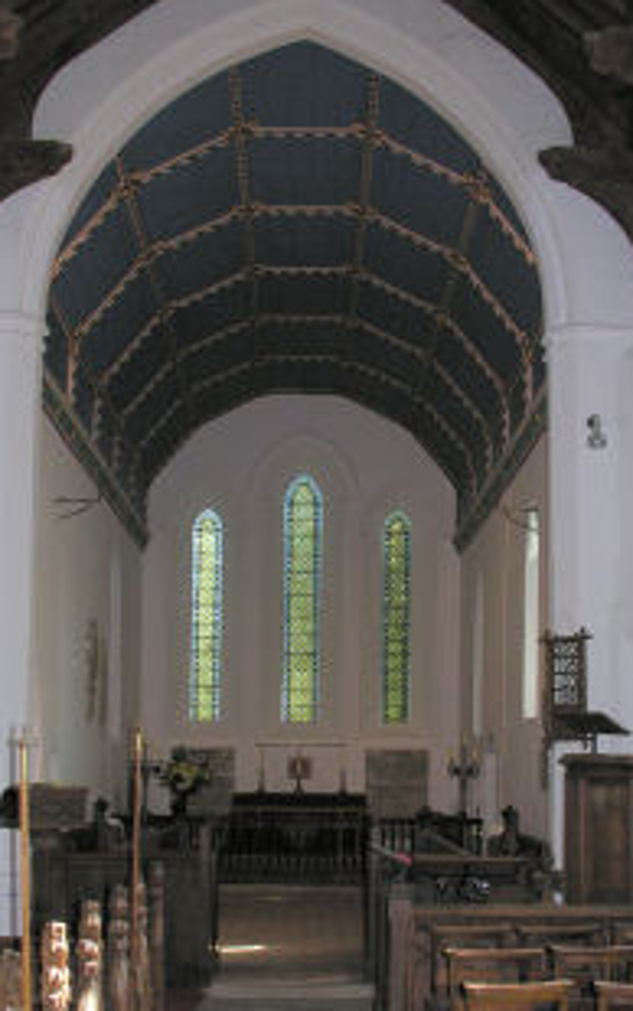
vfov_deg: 36.6
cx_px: 321
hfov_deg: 23.6
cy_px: 642
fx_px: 1517
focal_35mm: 55
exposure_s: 1/60.1
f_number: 2.8
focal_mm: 8.9
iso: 147
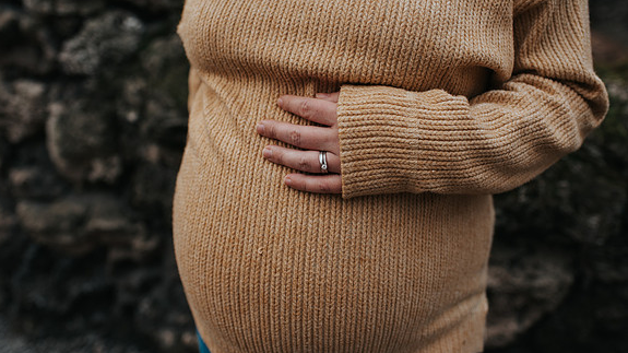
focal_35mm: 37
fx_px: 616
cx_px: 312
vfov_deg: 31.9
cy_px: 147
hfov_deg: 54.0
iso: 250
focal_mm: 35
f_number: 3.2
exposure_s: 1/400
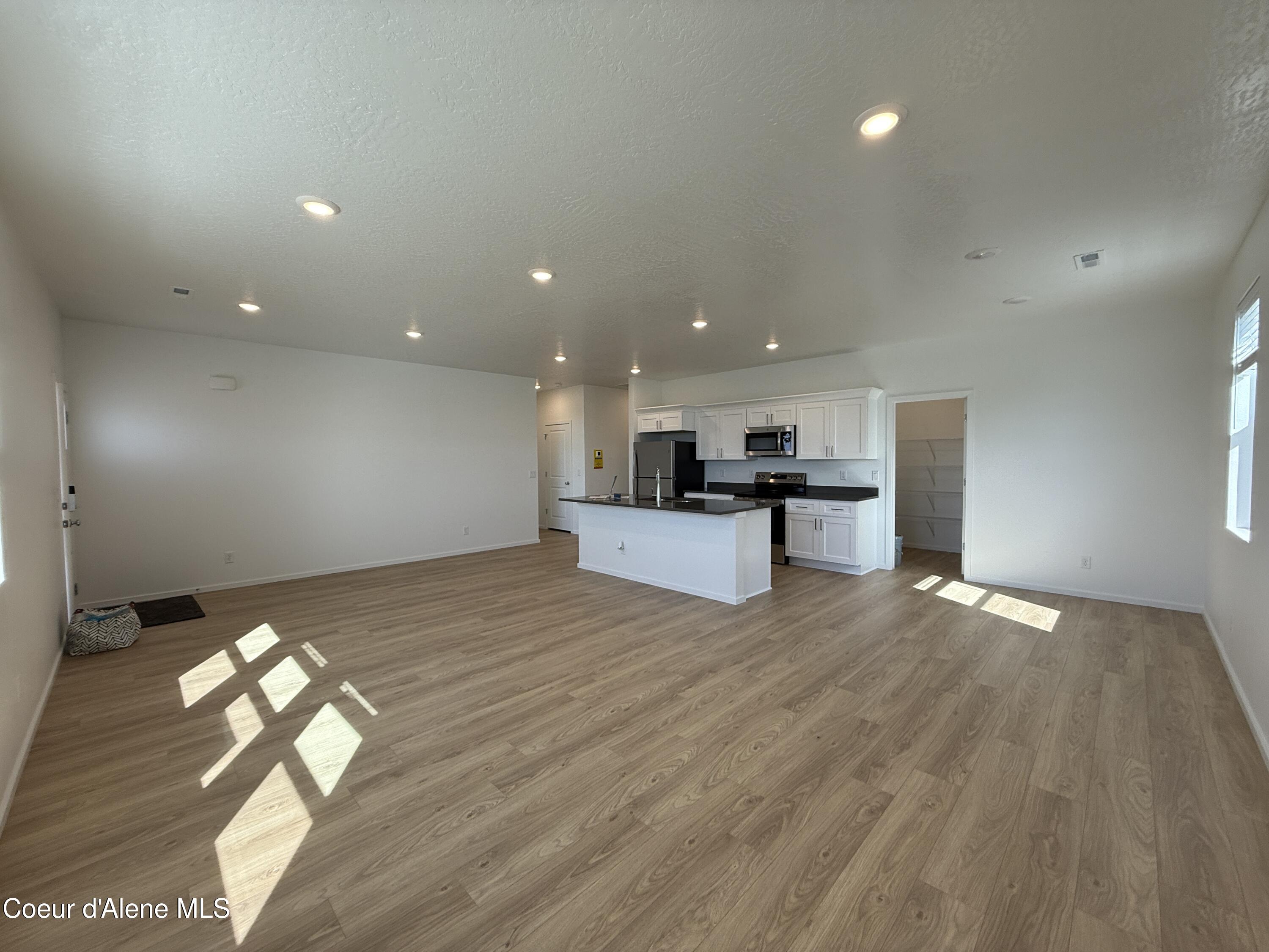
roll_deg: +0.4
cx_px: 634
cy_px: 476
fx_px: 513
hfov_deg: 102.1
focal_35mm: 14
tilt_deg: -1.6
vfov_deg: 85.7
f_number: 2.2
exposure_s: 1/146
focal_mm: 2.22
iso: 64
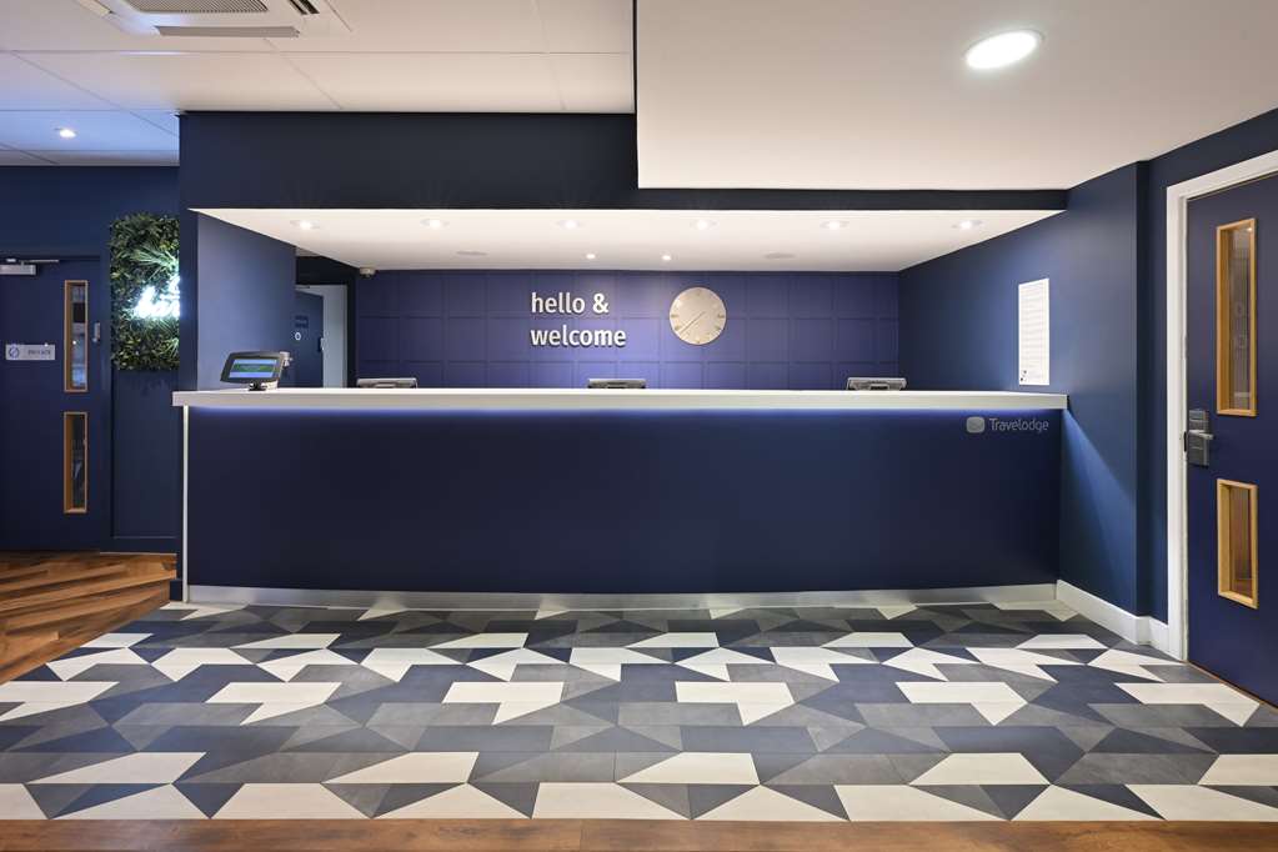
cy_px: 426
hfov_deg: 98.5
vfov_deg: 75.5
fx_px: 550
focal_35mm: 16
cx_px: 639
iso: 320
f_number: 11
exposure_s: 1/10
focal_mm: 15.5
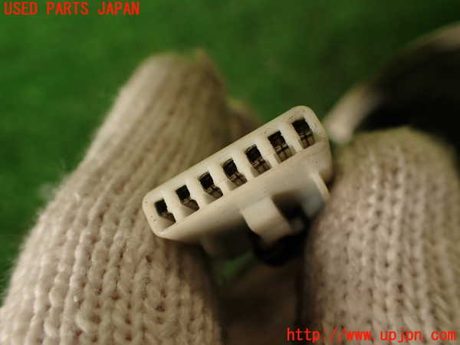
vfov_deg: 44.2
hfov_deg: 56.8
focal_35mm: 32
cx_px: 230
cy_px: 172
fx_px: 425
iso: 100
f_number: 2.4
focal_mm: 5.79
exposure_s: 1/80
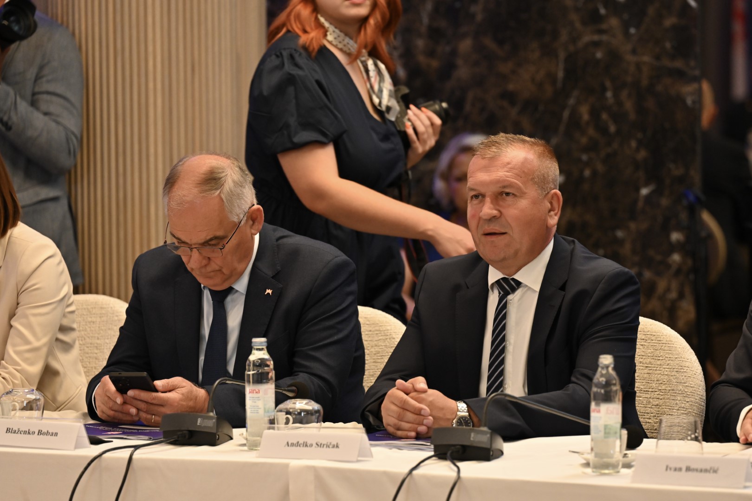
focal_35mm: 160
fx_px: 3342
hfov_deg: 12.8
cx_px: 376
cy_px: 250
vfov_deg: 8.6
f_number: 3.5
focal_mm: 160
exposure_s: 1/400
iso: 1600
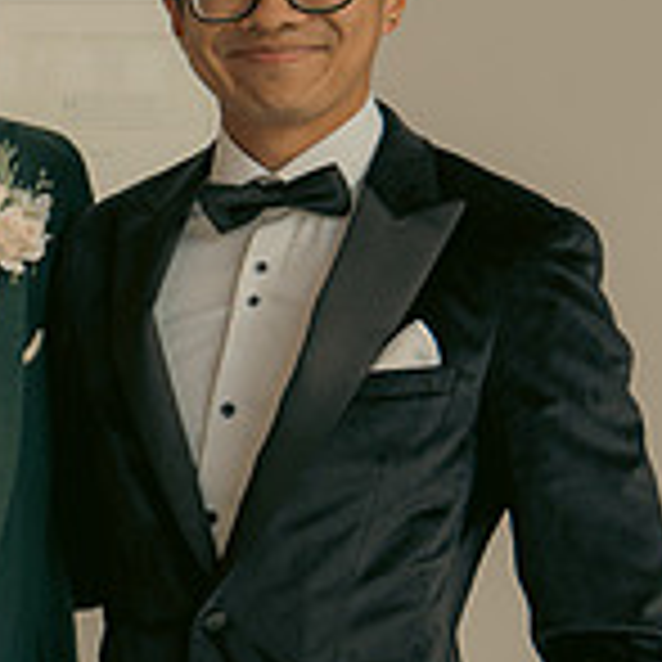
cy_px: 511
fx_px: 2315
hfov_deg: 14.9
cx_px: -378
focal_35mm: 107
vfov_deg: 16.2
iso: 200
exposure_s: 1/160
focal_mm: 32
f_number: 3.5
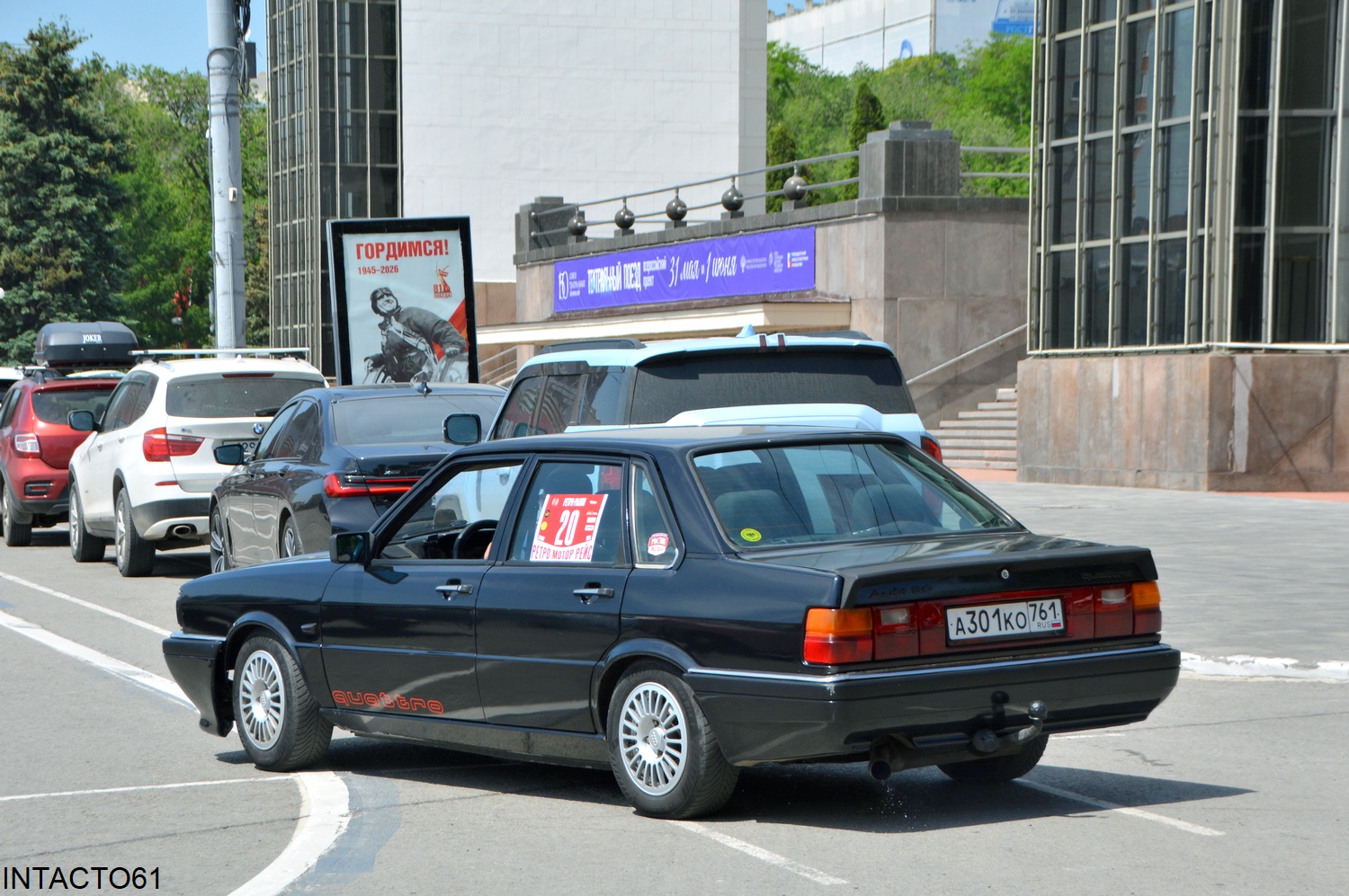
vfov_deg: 14.7
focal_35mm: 93
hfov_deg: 21.9
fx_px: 3481
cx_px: 674
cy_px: 448
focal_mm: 62
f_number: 6.3
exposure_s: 1/1600
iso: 400
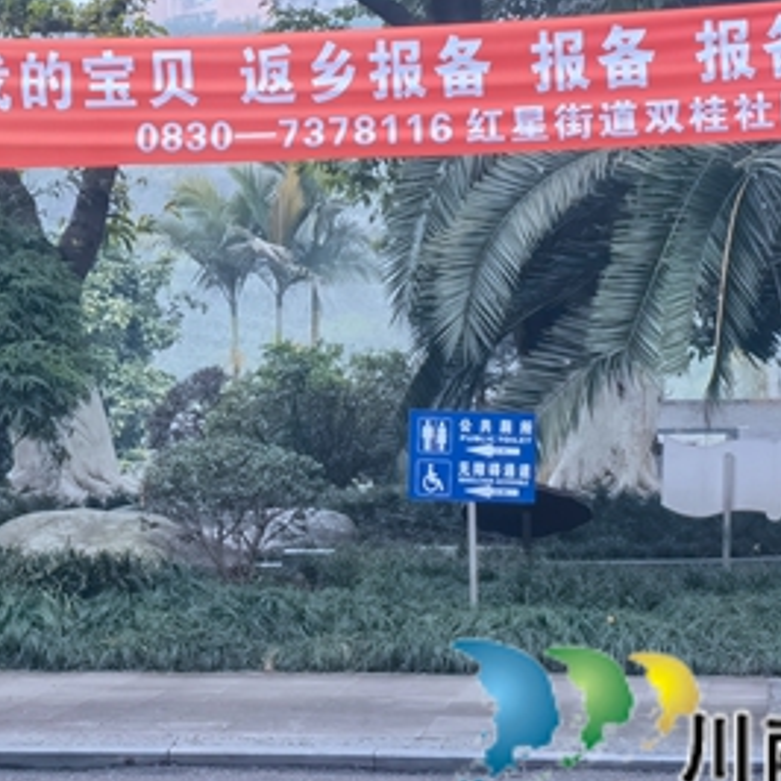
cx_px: 141
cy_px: 220
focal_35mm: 134
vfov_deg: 13.0
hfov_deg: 13.0
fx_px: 3420
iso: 50
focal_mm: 6.67
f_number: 1.9
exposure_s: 1/328
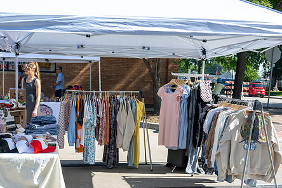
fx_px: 384
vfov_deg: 27.3
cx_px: 117
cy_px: 128
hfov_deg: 40.2
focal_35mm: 49
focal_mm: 35
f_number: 7.1
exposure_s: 1/200
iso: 200
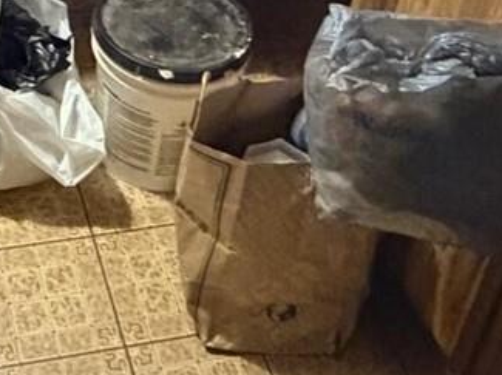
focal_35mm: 69
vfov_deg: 19.3
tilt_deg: -28.2
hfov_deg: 27.3
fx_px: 1000
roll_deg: -2.8
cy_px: -142
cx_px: 63
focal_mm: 2.22
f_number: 2.2
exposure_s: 1/40
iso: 1000
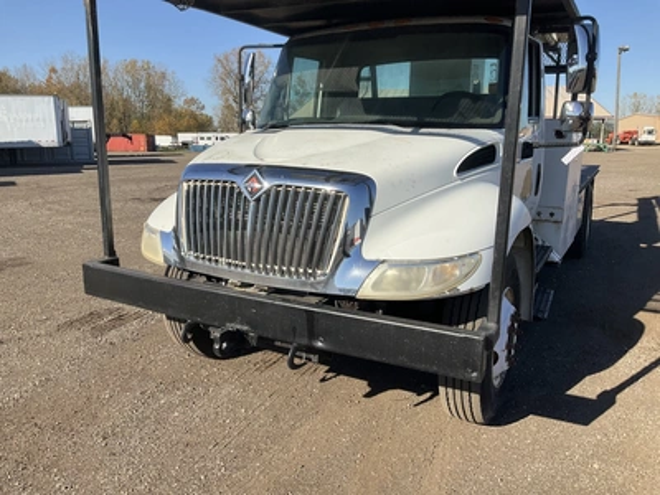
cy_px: 248
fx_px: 553
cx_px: 330
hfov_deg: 61.7
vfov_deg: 48.2
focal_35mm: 29
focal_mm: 3
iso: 25
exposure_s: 1/1577
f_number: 1.8
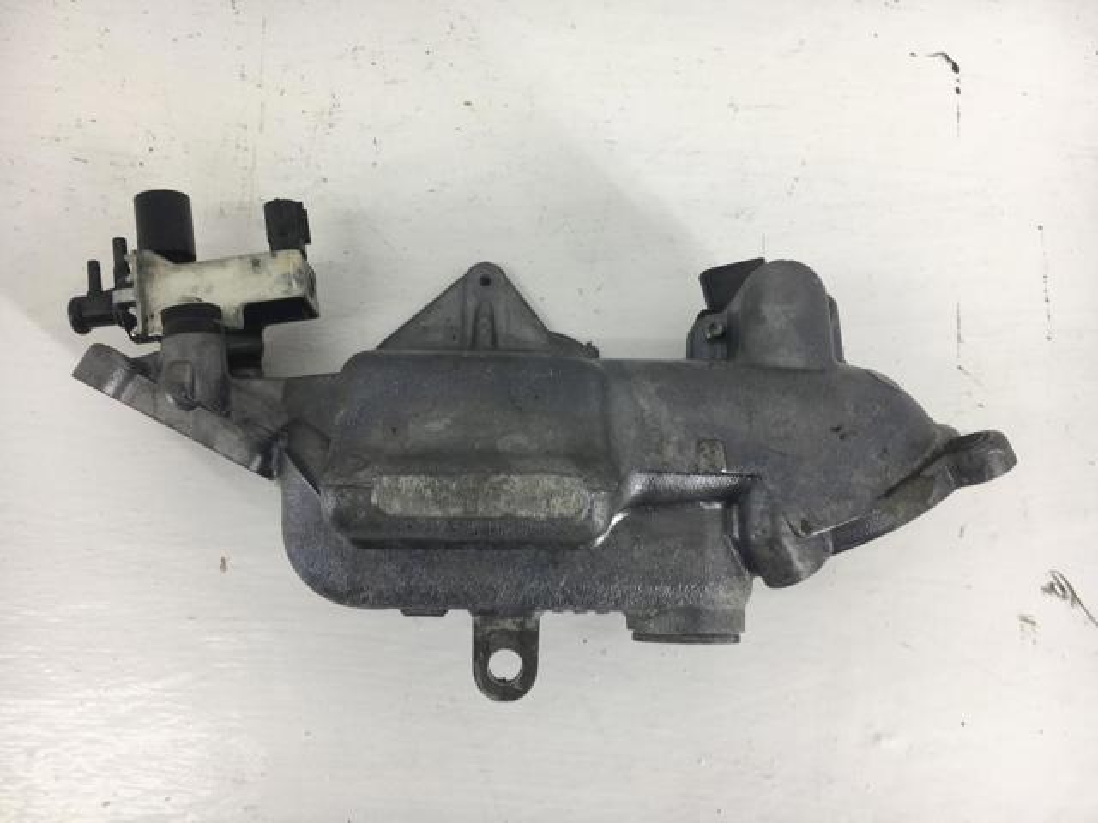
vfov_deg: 48.2
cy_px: 412
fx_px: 920
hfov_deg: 61.7
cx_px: 549
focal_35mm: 29
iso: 25
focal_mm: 4.15
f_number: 2.2
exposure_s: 1/50
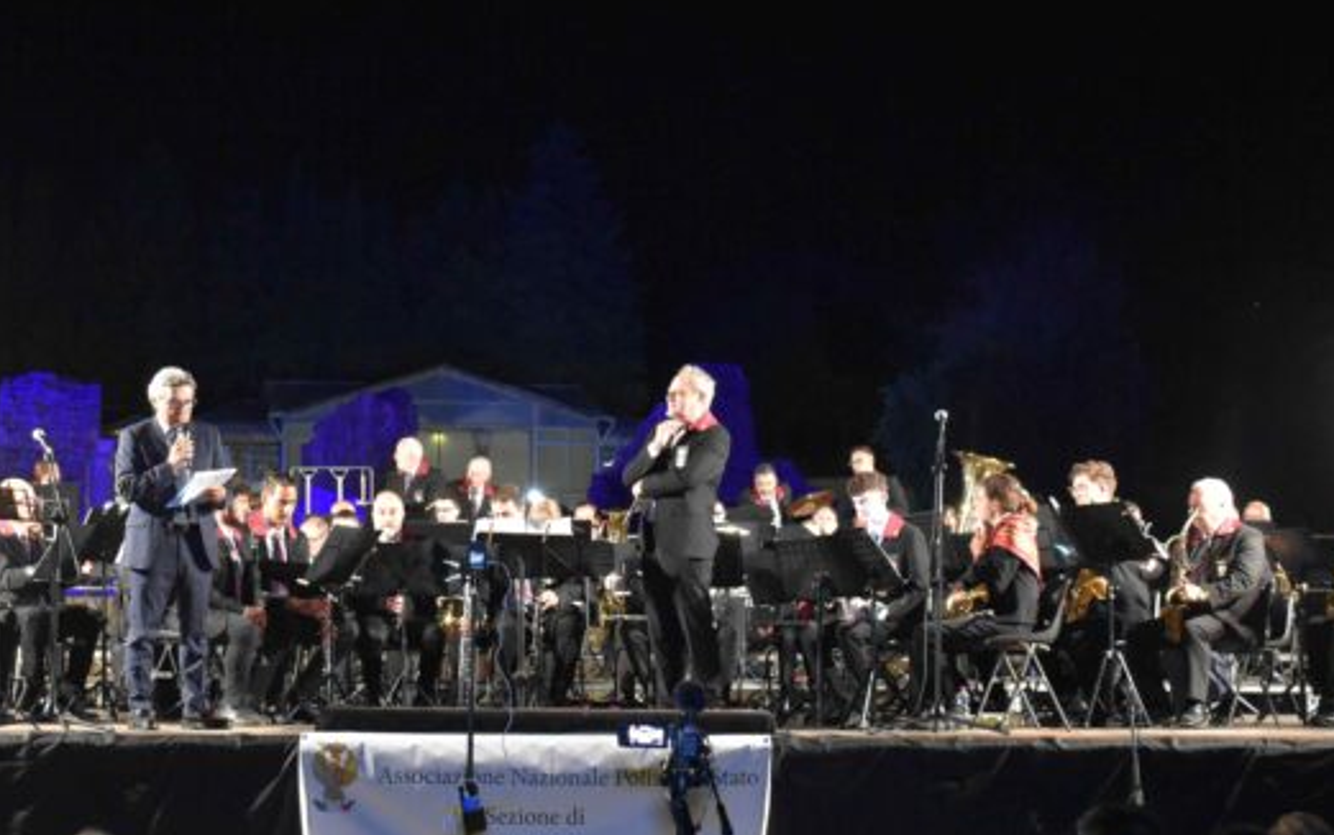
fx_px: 2400
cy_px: 512
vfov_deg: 19.7
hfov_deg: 30.9
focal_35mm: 66
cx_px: 481
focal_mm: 30
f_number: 4.2
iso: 3200
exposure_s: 1/30
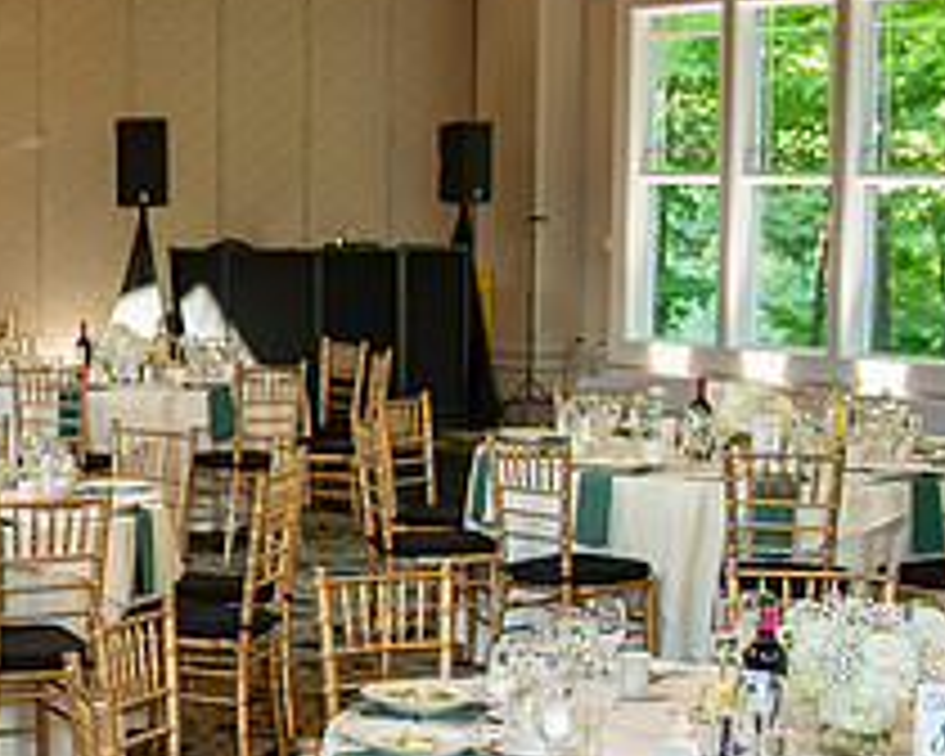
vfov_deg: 15.2
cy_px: 546
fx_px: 2825
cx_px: -208
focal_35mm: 101
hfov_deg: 18.0
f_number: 2.8
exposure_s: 1/125
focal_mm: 24
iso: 800
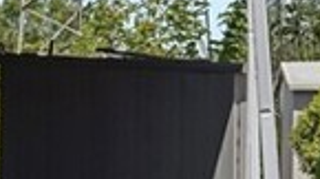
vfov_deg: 5.1
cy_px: 166
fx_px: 2008
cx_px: -788
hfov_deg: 7.5
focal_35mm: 237
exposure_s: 1/800
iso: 400
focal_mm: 32
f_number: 8
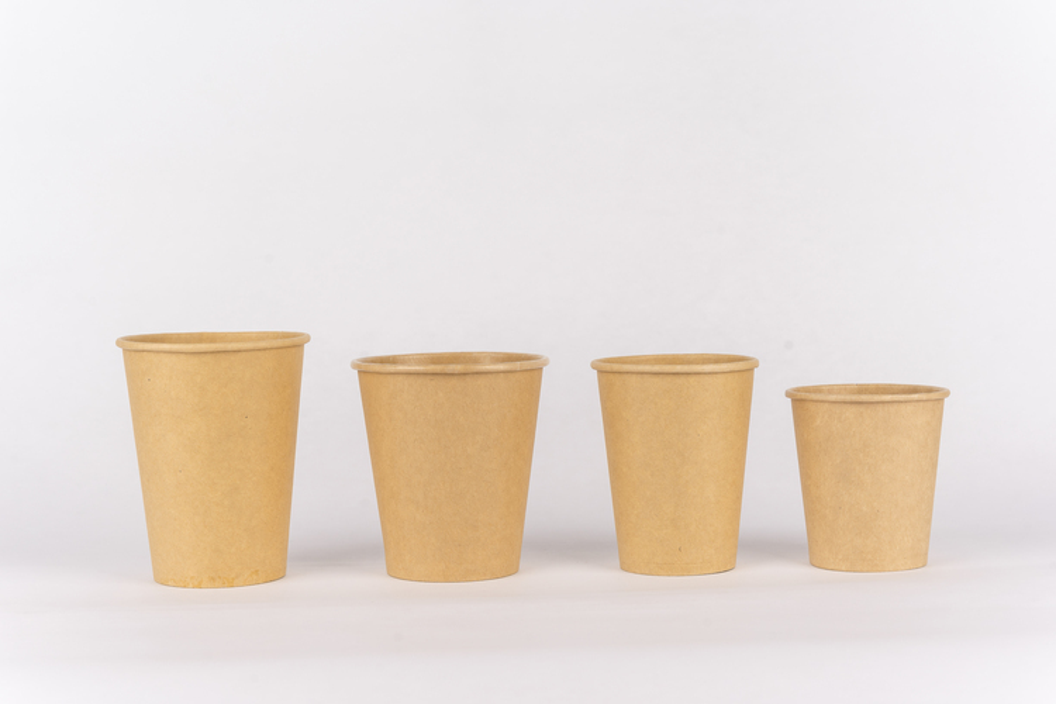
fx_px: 2053
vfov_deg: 19.5
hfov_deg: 28.8
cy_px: 352
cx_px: 528
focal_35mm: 70
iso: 320
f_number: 10
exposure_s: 1/100
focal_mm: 70
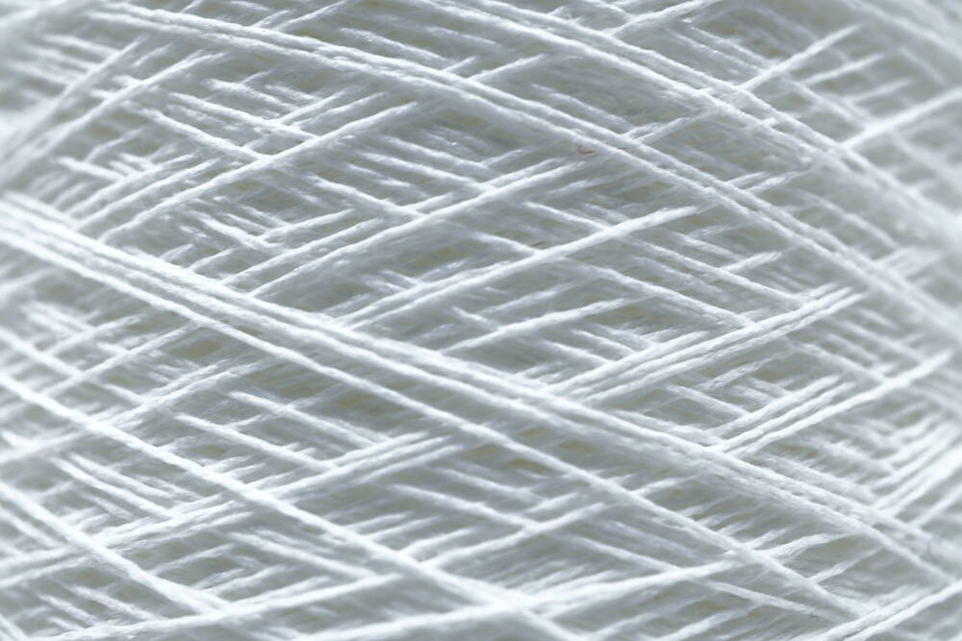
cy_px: 320
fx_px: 1203
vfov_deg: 29.9
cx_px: 481
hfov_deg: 43.6
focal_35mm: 45
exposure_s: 1/30
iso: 250
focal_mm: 30
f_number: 6.3
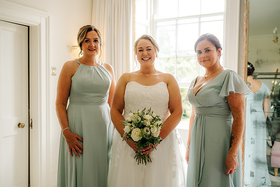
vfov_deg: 37.5
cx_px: 140
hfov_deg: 53.9
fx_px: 275
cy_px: 94
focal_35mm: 35
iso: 320
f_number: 2.8
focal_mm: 35
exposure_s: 1/200
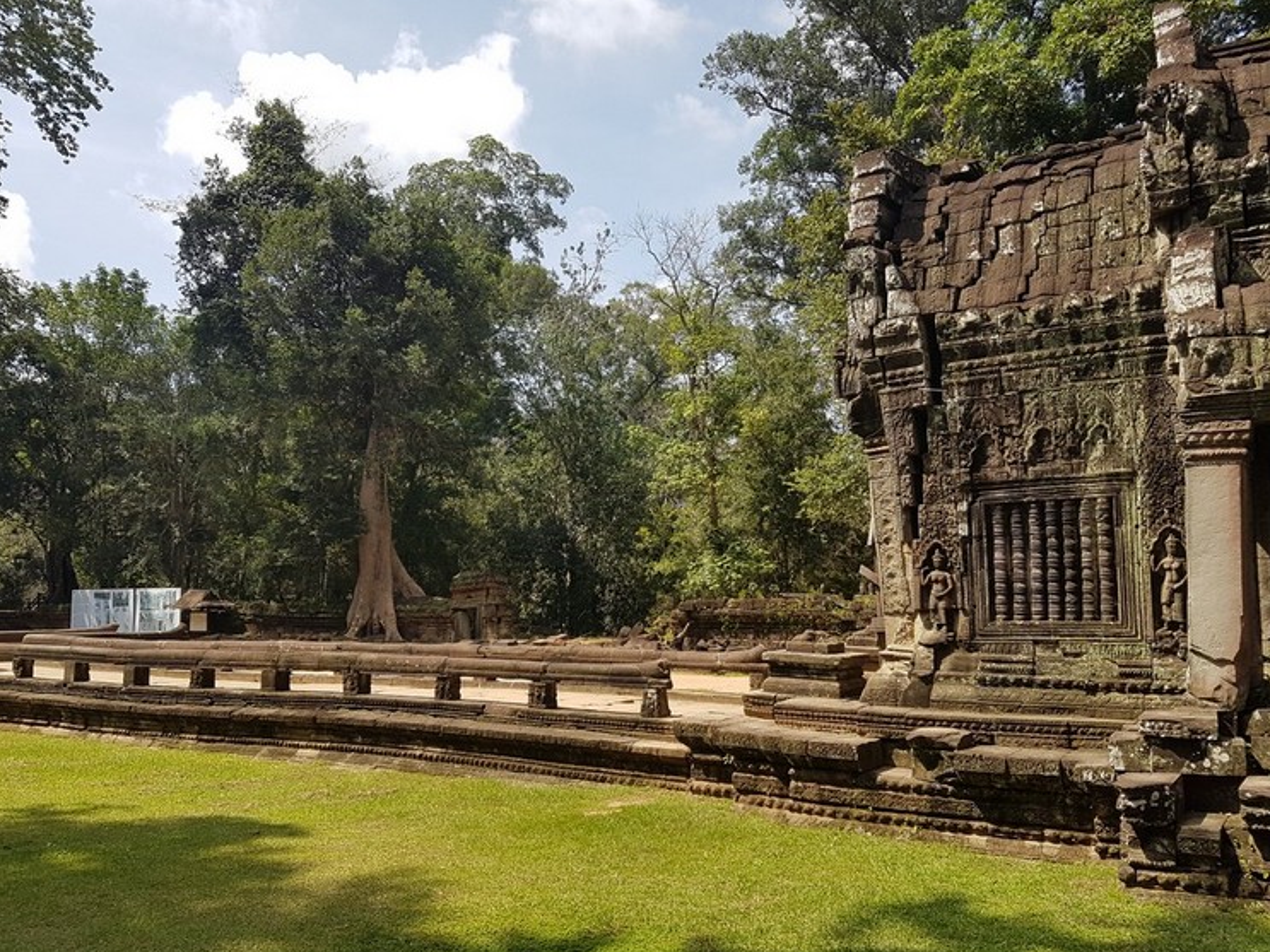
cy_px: 501
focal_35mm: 28
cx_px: 615
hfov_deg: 63.4
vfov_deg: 49.7
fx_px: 1027
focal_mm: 4.2
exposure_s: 1/1564
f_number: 1.7
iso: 40
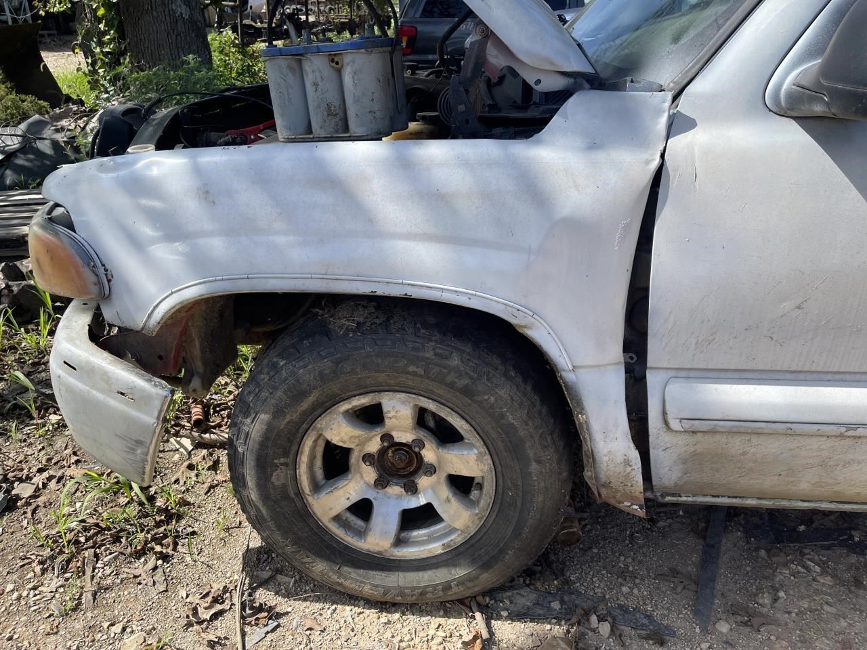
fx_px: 626
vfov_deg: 54.9
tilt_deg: -23.7
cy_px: 325
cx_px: 434
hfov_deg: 69.4
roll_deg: +0.1
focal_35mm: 25
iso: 32
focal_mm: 5.1
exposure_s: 1/2123
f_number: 1.6
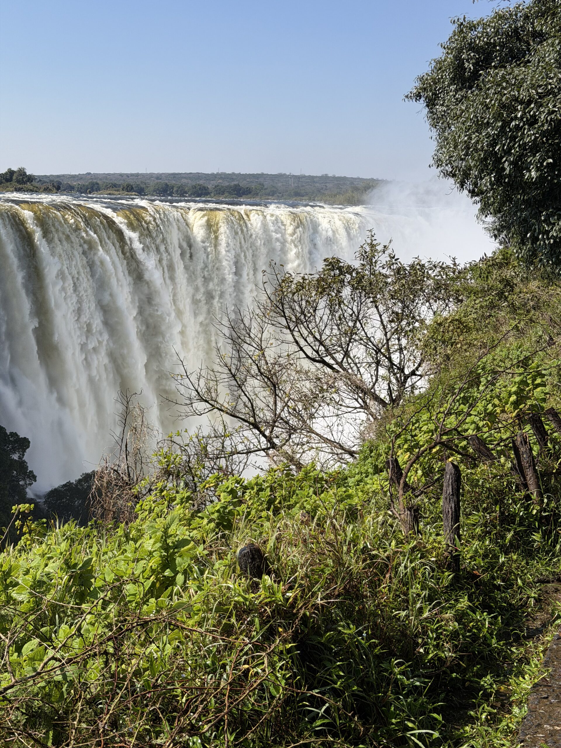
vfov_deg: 39.7
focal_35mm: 48
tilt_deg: -9.1
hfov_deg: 30.3
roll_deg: -2.1
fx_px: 1037
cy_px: 374
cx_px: 280
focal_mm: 6.76
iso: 64
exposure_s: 1/5208
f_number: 1.78
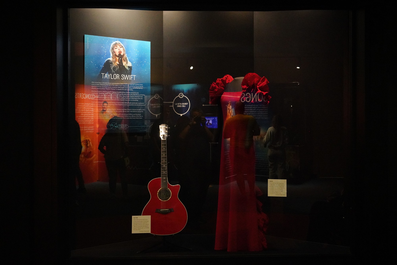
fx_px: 375
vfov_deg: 38.9
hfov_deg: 55.8
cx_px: 198
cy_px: 132
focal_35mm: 34
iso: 16000
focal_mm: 34
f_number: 4.5
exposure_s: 1/80
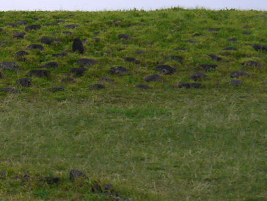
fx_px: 1219
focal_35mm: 158
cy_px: -26
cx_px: -258
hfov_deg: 11.4
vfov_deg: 9.3
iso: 160
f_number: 7.1
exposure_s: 1/250
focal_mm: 20
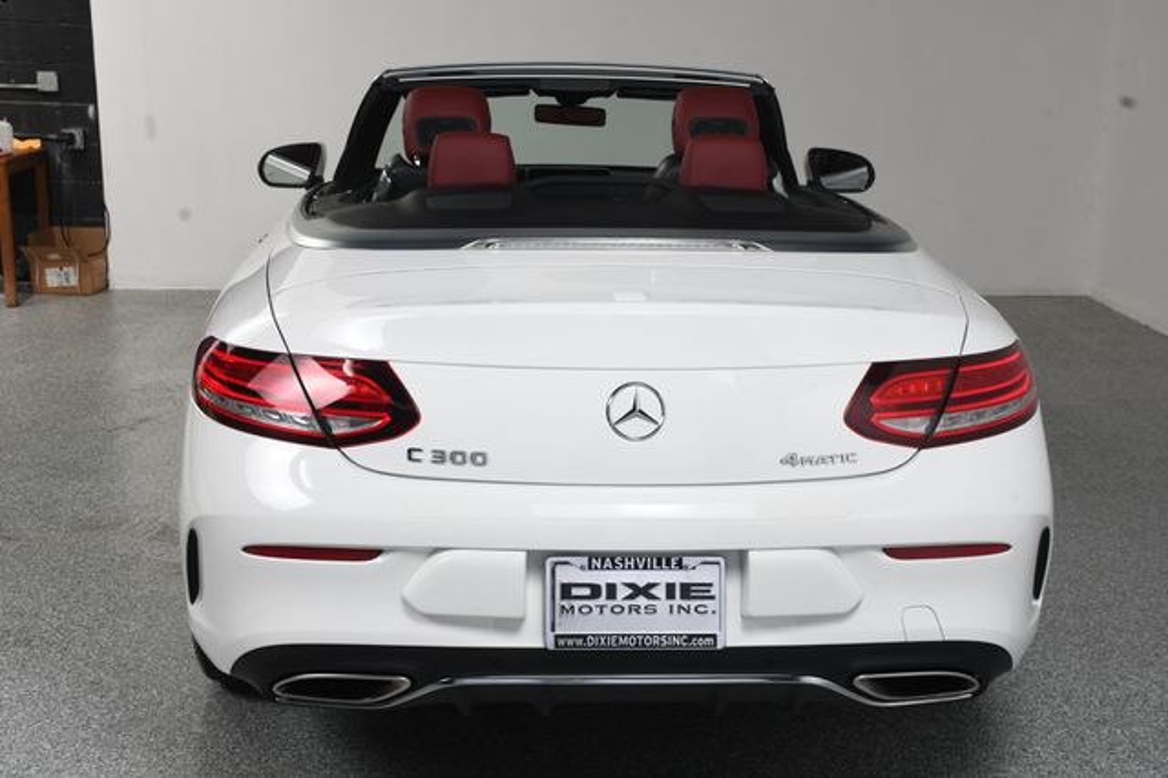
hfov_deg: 38.2
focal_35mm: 52
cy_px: 389
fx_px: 1686
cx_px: 584
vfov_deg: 26.0
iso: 100
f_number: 13
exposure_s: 1/160
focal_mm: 35
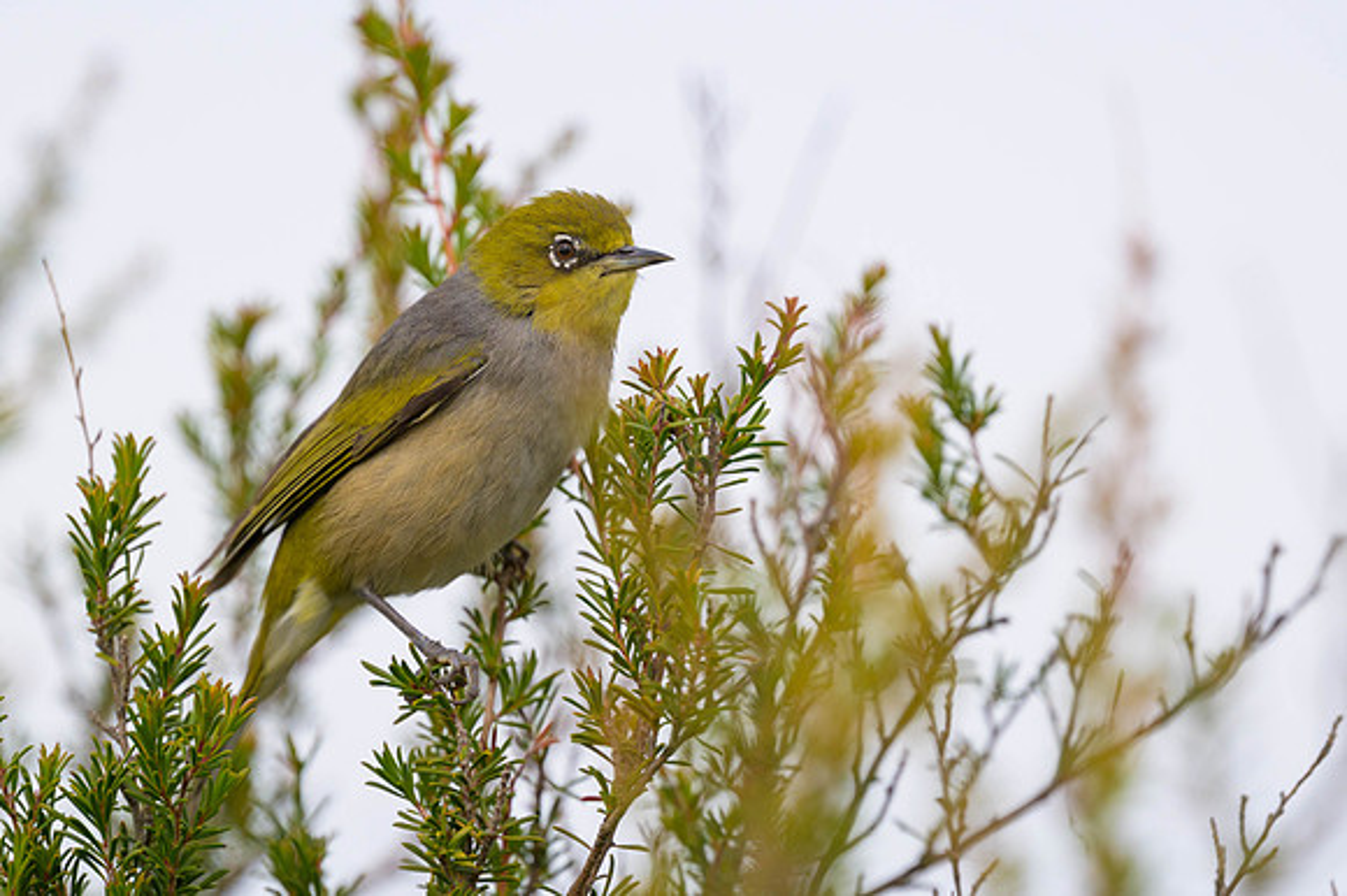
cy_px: 333
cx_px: 720
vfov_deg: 1.7
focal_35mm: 811
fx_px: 30343
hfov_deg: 2.5
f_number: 2.8
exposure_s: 1/2500
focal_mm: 400
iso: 140
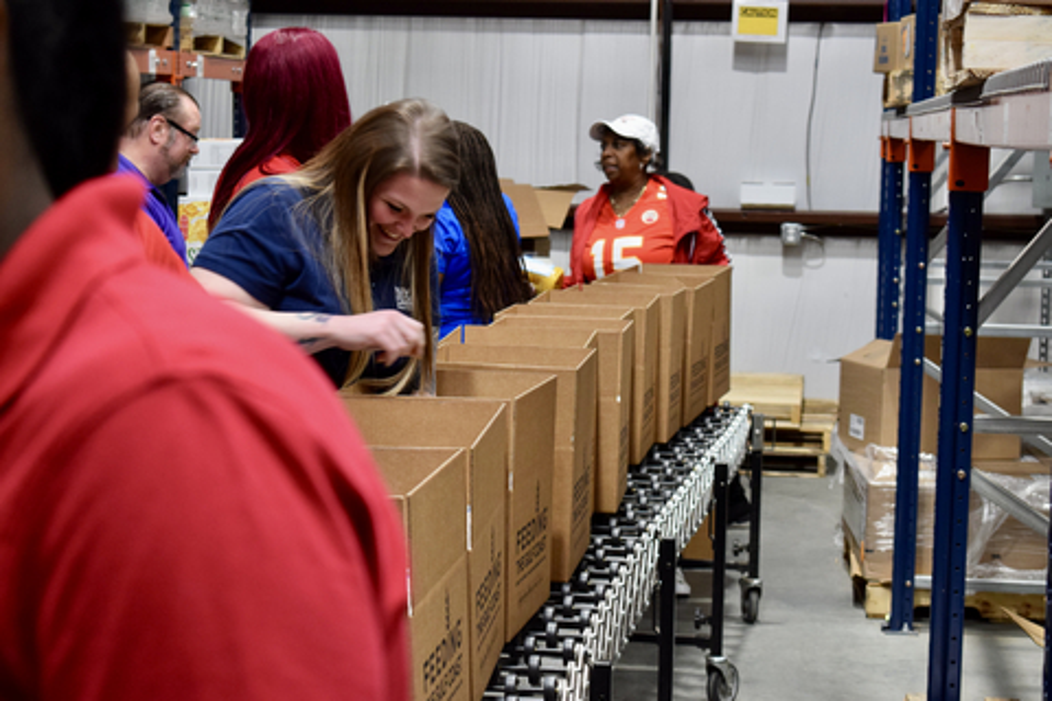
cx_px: 526
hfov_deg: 24.6
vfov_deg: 16.6
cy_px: 350
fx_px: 2411
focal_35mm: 82
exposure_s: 1/60
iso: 1600
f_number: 5.6
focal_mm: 55
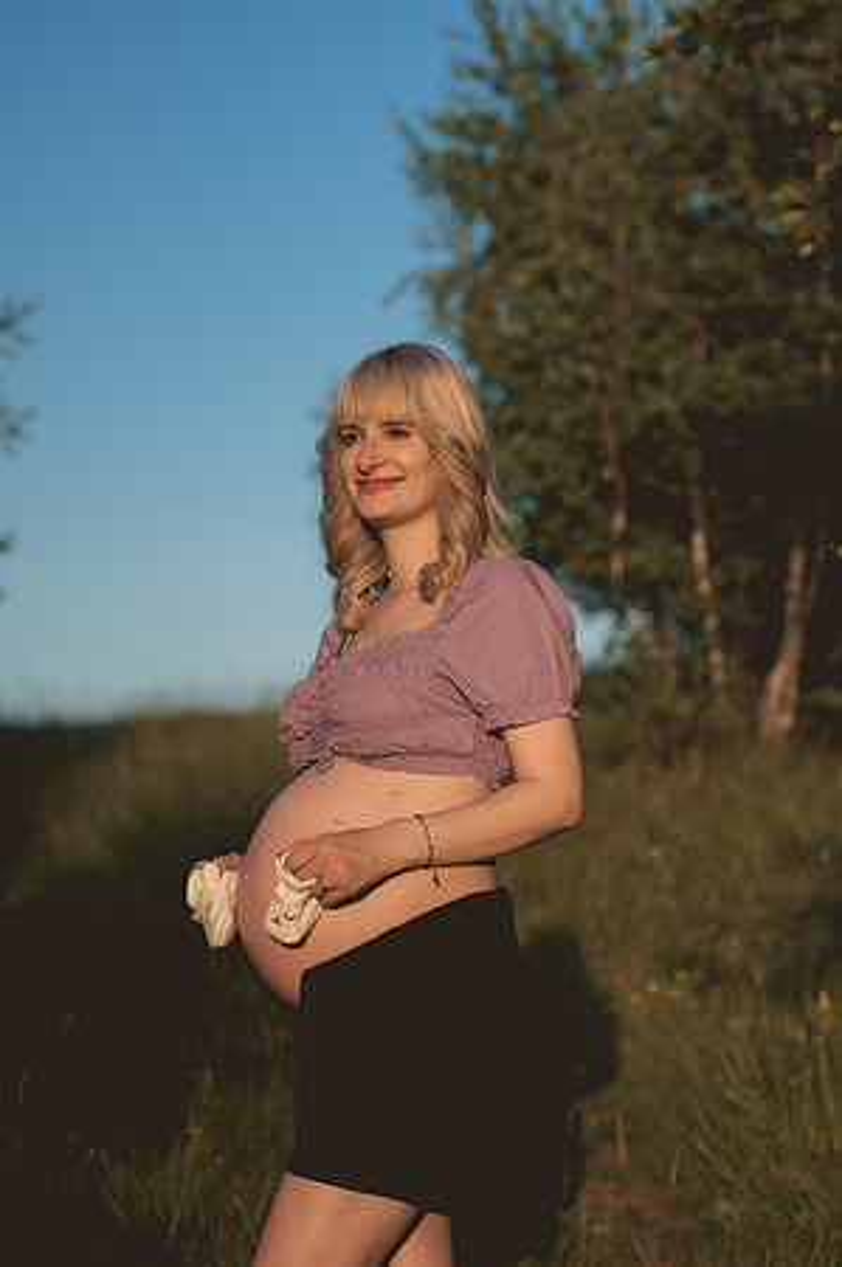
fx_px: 2989
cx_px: 421
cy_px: 634
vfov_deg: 23.9
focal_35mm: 85
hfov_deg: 16.0
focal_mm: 85
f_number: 3.5
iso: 400
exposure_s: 1/3200
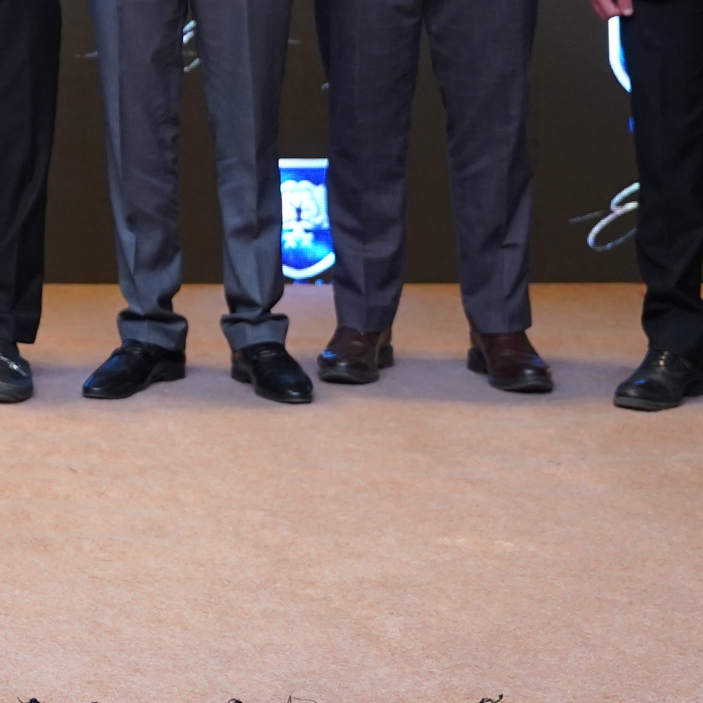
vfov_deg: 14.3
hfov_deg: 13.6
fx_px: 2685
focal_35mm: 117
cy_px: -219
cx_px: -478
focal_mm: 32.8
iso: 2500
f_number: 3.2
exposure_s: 1/160
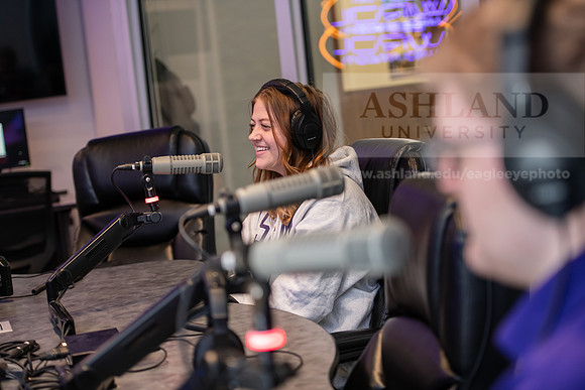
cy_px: 195
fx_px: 1138
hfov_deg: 28.8
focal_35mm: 70
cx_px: 292
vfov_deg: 19.5
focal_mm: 70
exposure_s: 1/80
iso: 800
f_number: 2.8
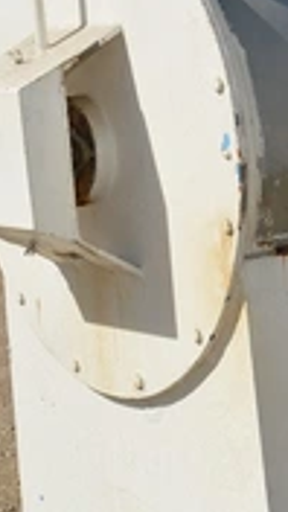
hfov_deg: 12.4
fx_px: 1263
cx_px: 416
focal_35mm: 93
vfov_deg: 22.9
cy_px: 256
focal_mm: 26
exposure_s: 1/200
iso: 100
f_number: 11
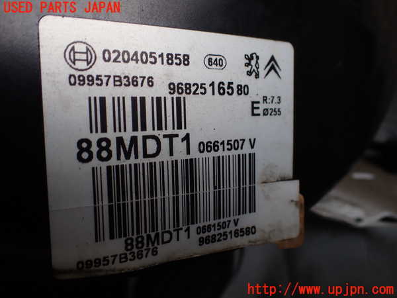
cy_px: 149
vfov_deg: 46.8
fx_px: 344
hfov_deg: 60.0
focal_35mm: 30
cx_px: 198
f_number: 2.3
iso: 100
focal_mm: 5.4
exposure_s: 1/125
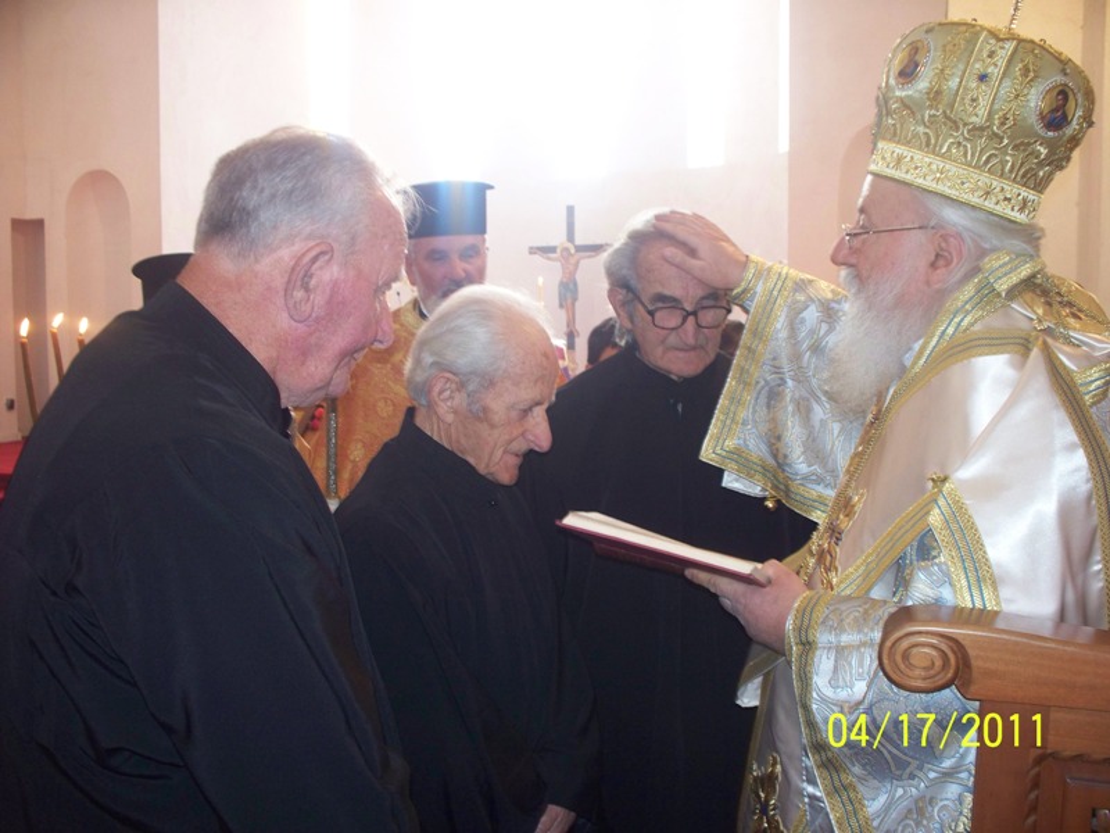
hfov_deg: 51.4
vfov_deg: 39.7
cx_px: 555
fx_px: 1154
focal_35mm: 36
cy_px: 416
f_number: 2.8
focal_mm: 7.54
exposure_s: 1/30
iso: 200
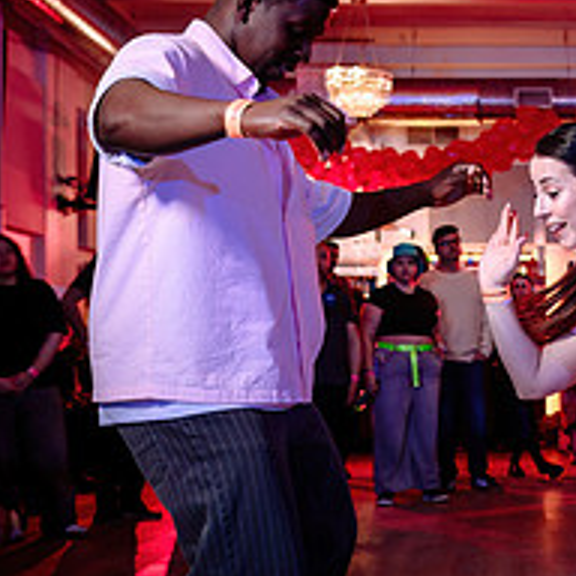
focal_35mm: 78
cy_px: 386
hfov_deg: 21.3
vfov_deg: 22.1
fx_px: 1468
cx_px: 598
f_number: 2.8
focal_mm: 27
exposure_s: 1/160
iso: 500
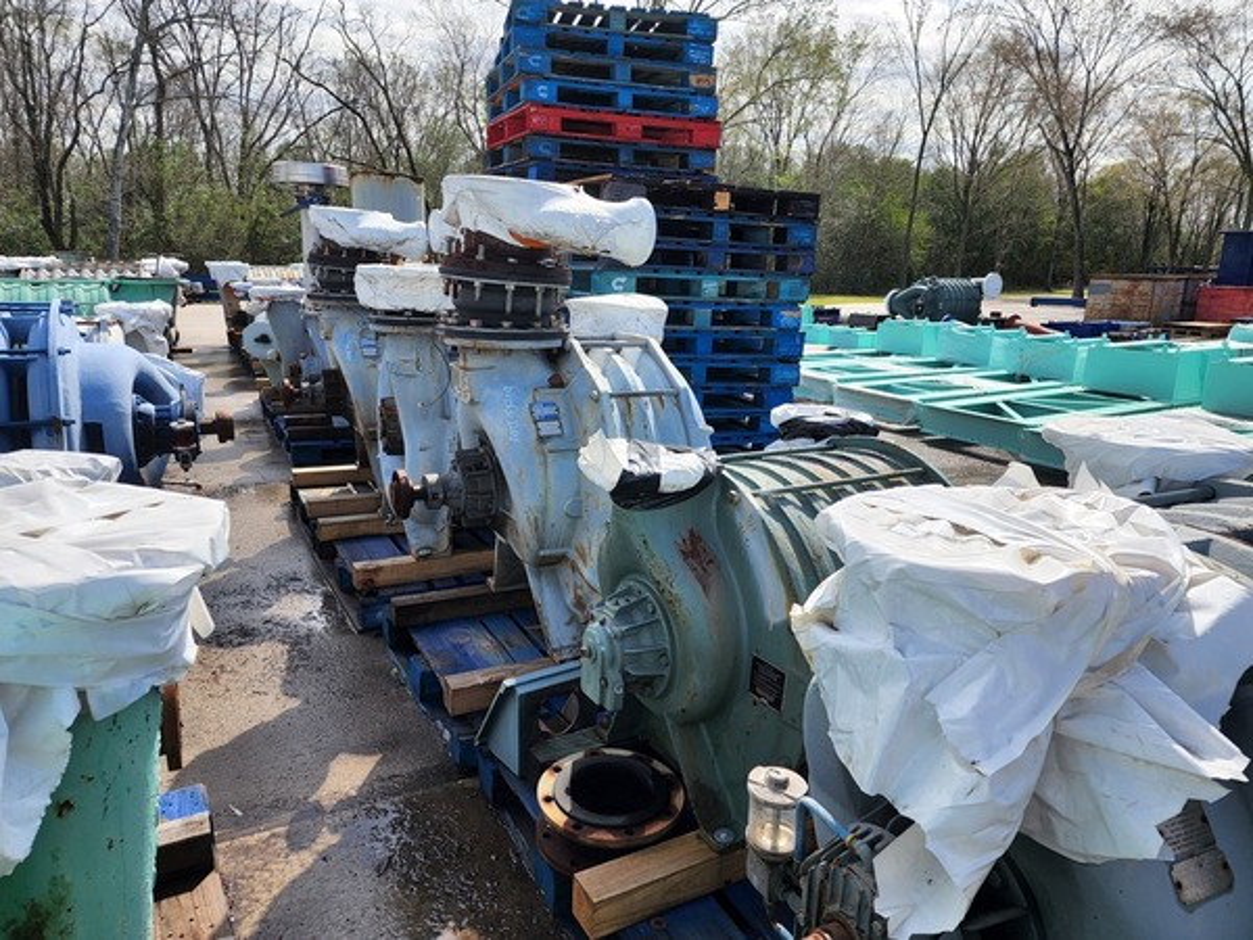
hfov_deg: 73.9
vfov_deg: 58.9
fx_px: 833
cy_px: 470
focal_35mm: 23
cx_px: 626
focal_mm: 6.4
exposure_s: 1/707
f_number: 1.8
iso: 12
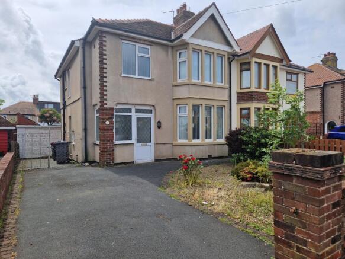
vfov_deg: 58.9
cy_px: 130
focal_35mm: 23
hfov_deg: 73.9
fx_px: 229
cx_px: 172
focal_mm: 5.4
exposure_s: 1/1832
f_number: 1.8
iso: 50
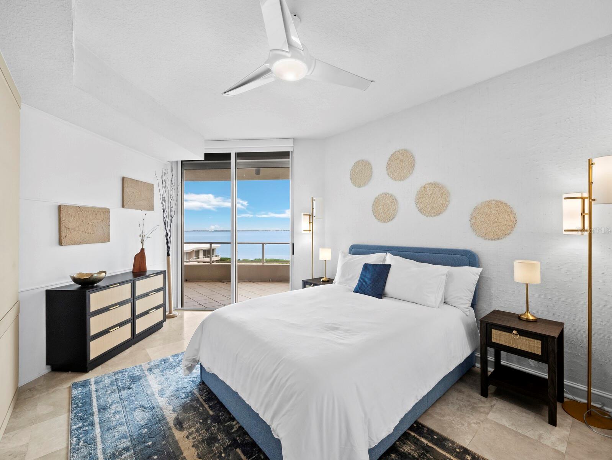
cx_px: 306
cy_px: 230
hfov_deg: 102.0
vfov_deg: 85.7
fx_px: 248
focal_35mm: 14
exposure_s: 1/10
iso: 400
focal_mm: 7
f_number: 11
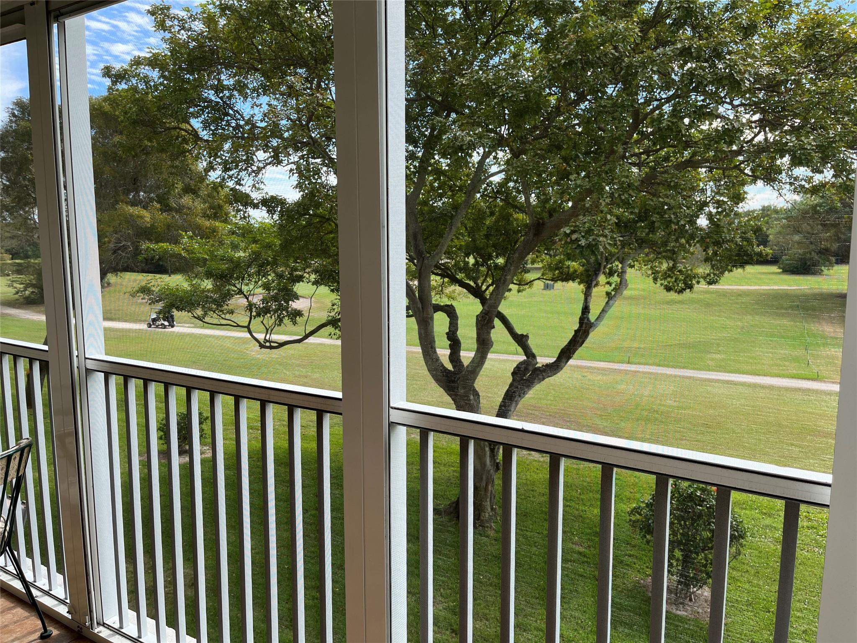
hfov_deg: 67.3
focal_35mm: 26
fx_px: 644
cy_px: 322
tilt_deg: -7.9
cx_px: 428
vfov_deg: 53.1
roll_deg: +0.1
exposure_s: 1/1086
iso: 50
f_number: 1.6
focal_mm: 5.1
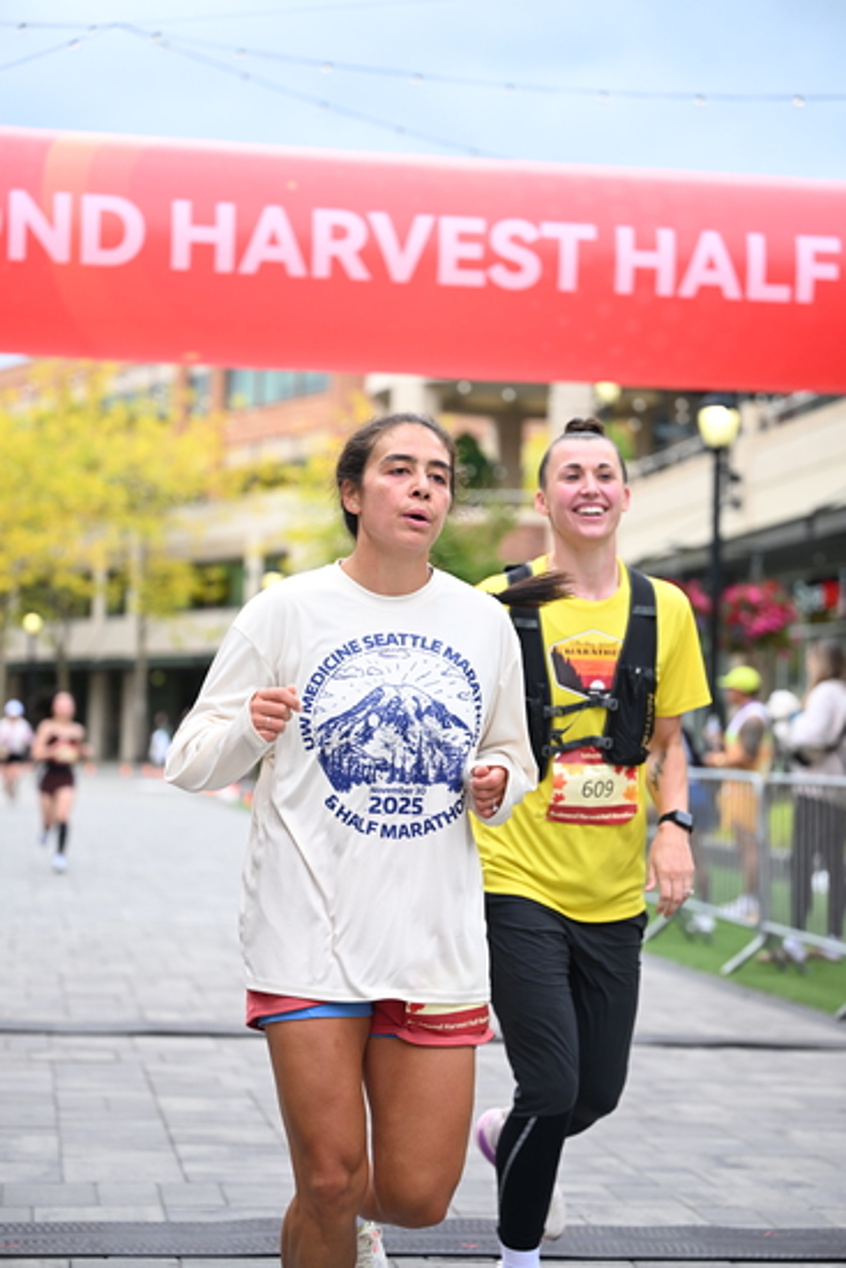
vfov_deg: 28.8
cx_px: 423
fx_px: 2466
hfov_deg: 19.5
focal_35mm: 70
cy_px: 634
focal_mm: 70
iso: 640
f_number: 2.8
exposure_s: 1/2000
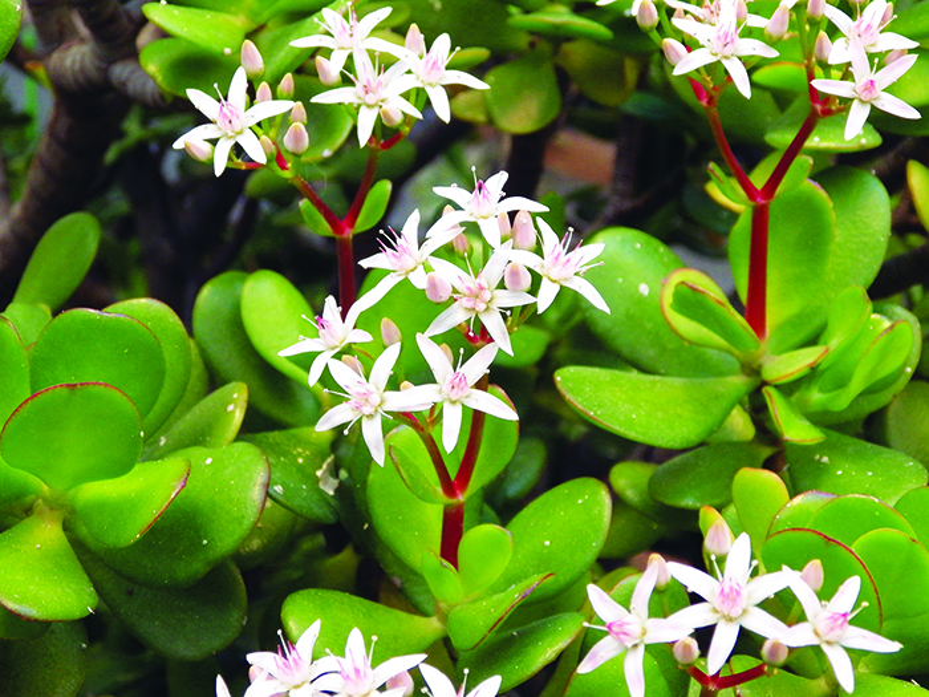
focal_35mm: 59
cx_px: 464
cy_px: 348
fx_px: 1583
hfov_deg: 32.7
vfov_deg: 24.8
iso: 320
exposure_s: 1/60
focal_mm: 10.7
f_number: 4
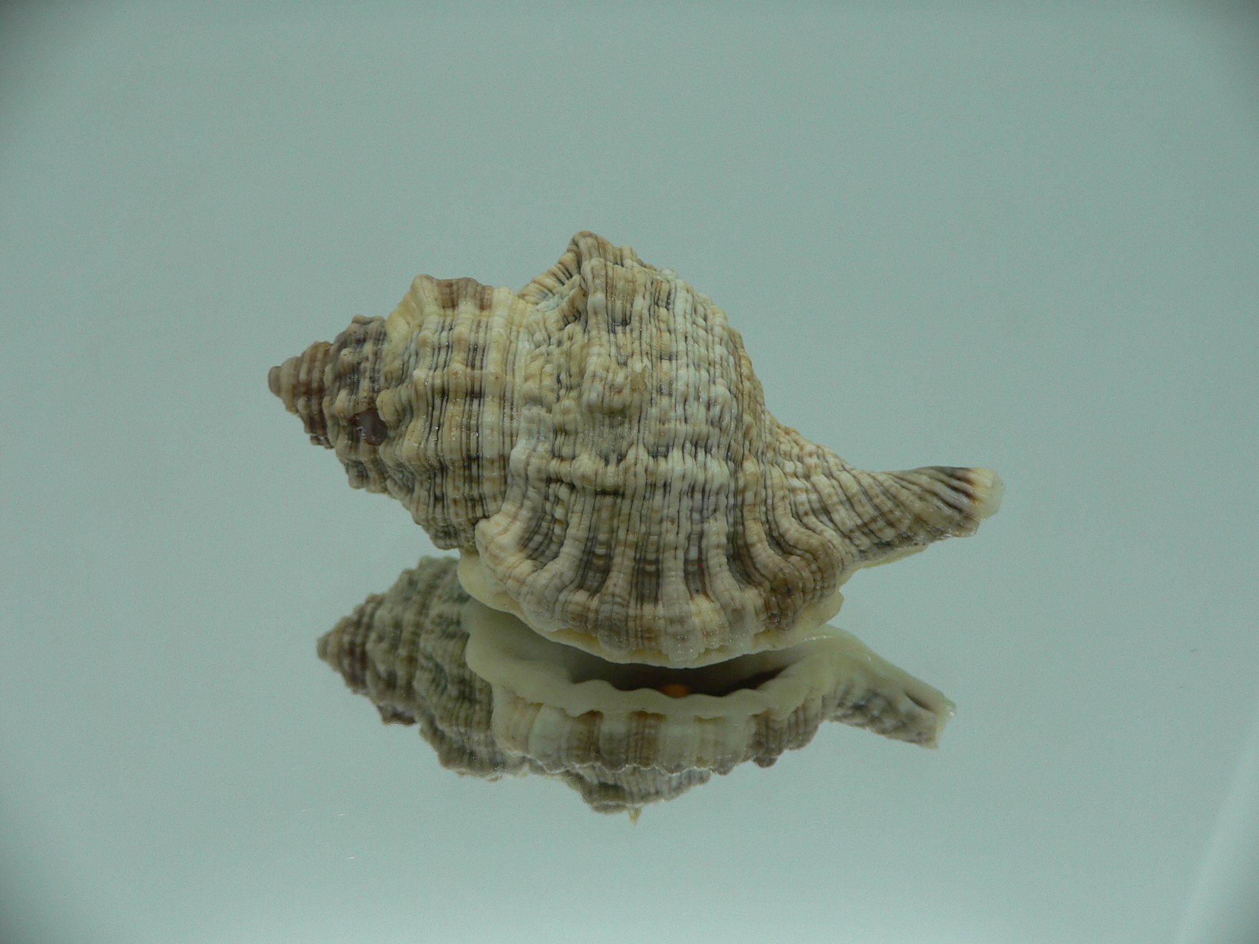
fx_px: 1273
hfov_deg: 52.6
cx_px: 630
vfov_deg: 40.7
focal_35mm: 35
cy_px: 472
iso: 80
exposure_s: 1/60
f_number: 2.8
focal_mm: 4.6
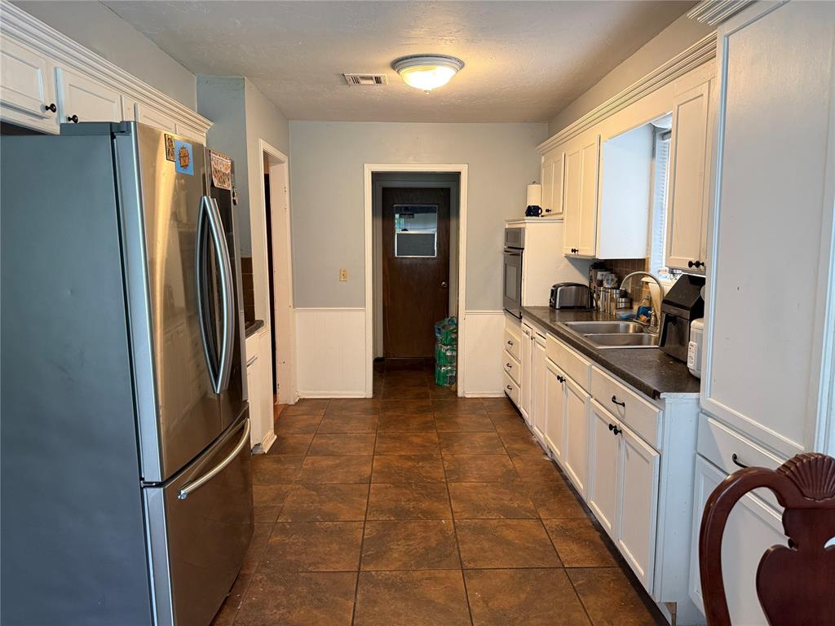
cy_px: 313
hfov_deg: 71.6
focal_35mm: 24
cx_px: 418
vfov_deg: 56.8
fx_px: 579
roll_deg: -0.4
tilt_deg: -7.6
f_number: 1.78
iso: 250
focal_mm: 6.76
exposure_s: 1/60
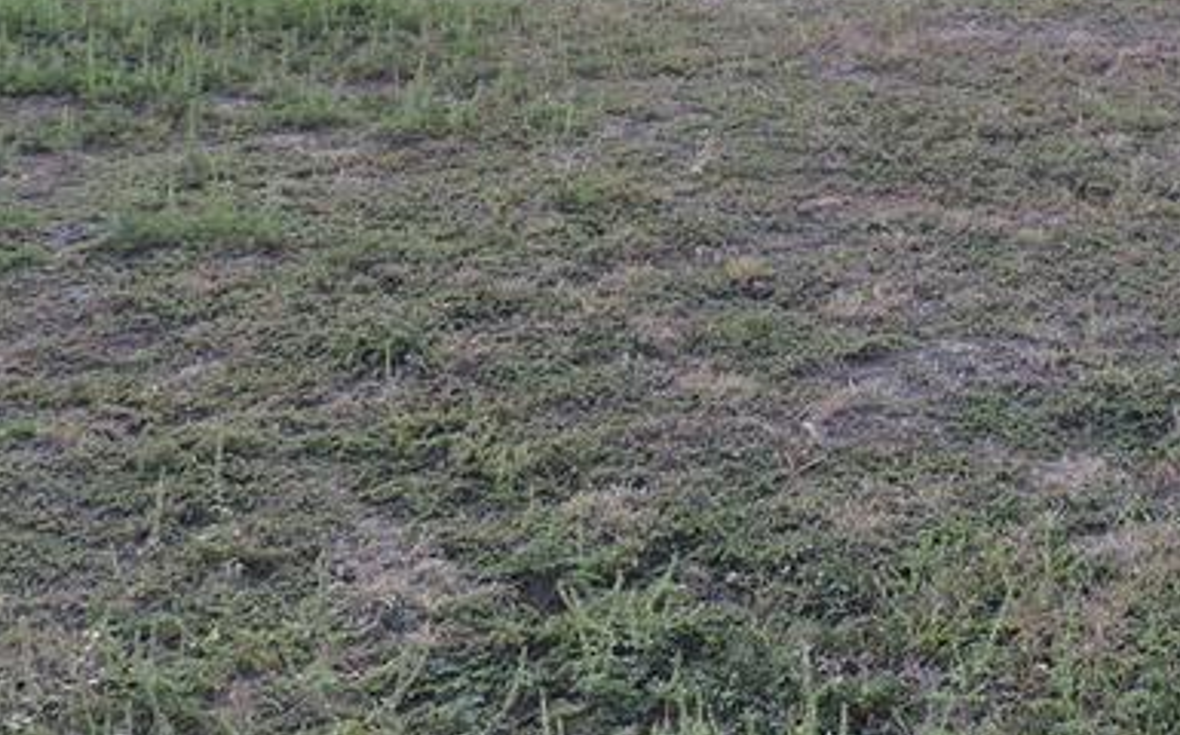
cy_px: -288
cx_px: 919
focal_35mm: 79
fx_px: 2539
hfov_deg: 25.8
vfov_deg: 15.5
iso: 100
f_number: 3.1
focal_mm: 5
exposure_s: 1/320
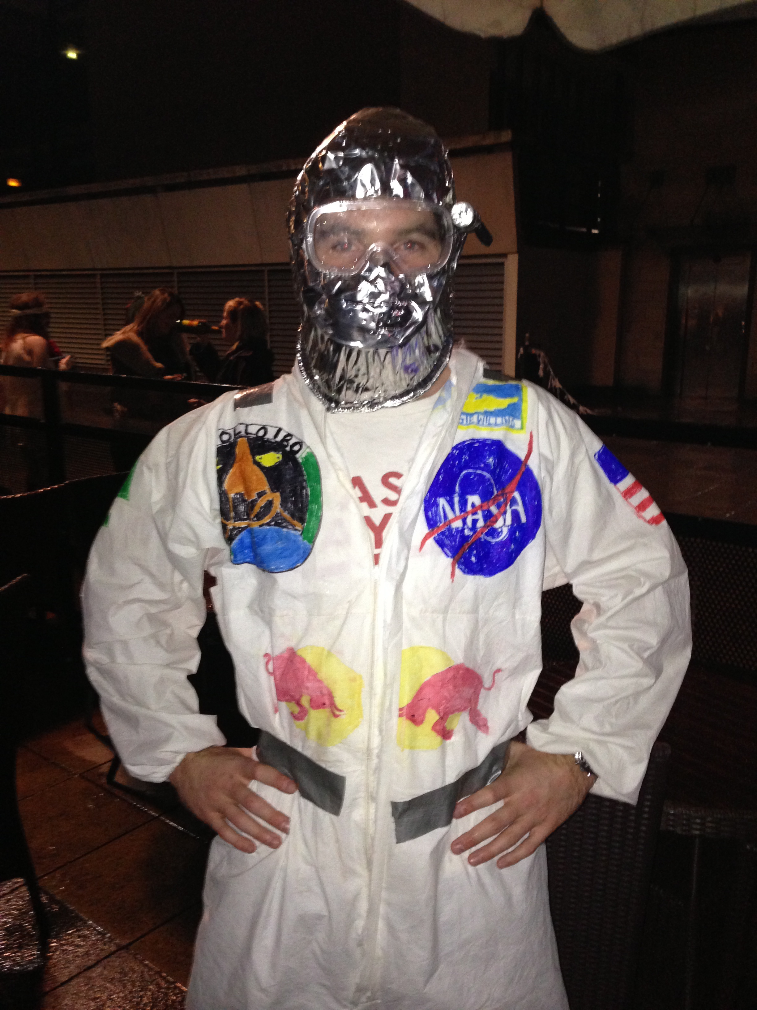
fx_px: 962
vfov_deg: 55.4
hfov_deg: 42.9
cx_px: 378
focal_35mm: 33
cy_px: 505
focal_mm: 4.13
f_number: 2.4
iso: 250
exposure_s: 1/16
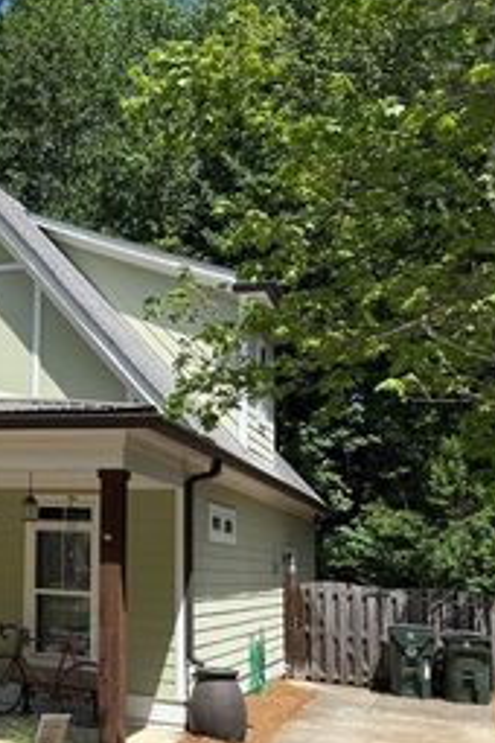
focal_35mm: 49
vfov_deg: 40.3
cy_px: 412
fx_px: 1011
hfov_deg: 25.1
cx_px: -84
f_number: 1.78
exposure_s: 1/2959
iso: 80
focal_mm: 6.76
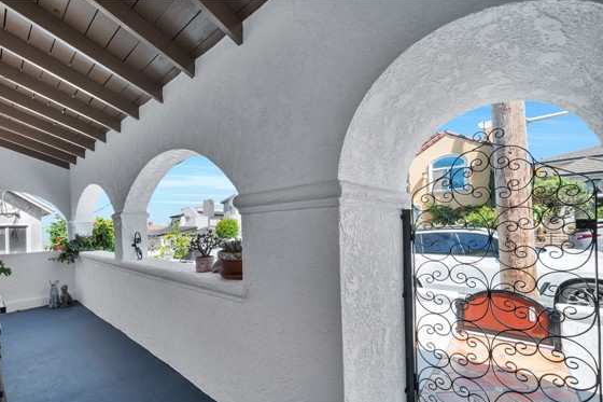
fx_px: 268
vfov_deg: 73.4
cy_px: 225
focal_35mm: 16
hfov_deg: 96.5
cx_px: 276
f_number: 13
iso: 1600
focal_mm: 14
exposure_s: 1/200
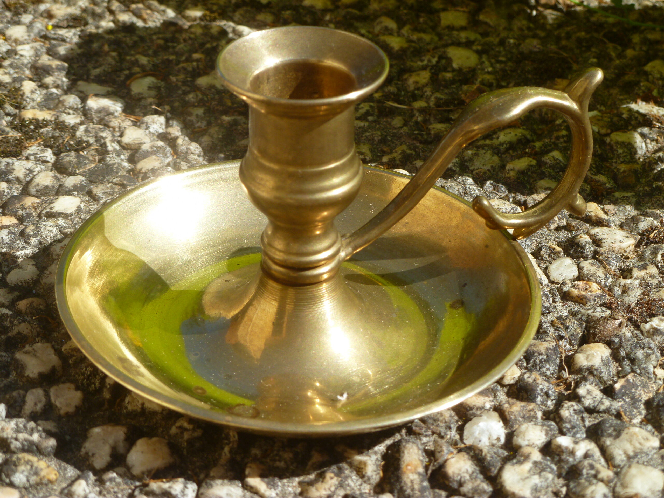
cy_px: 249
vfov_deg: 18.4
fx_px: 1535
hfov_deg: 24.4
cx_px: 332
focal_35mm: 80
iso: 80
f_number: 4.5
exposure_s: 1/320
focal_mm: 14.2
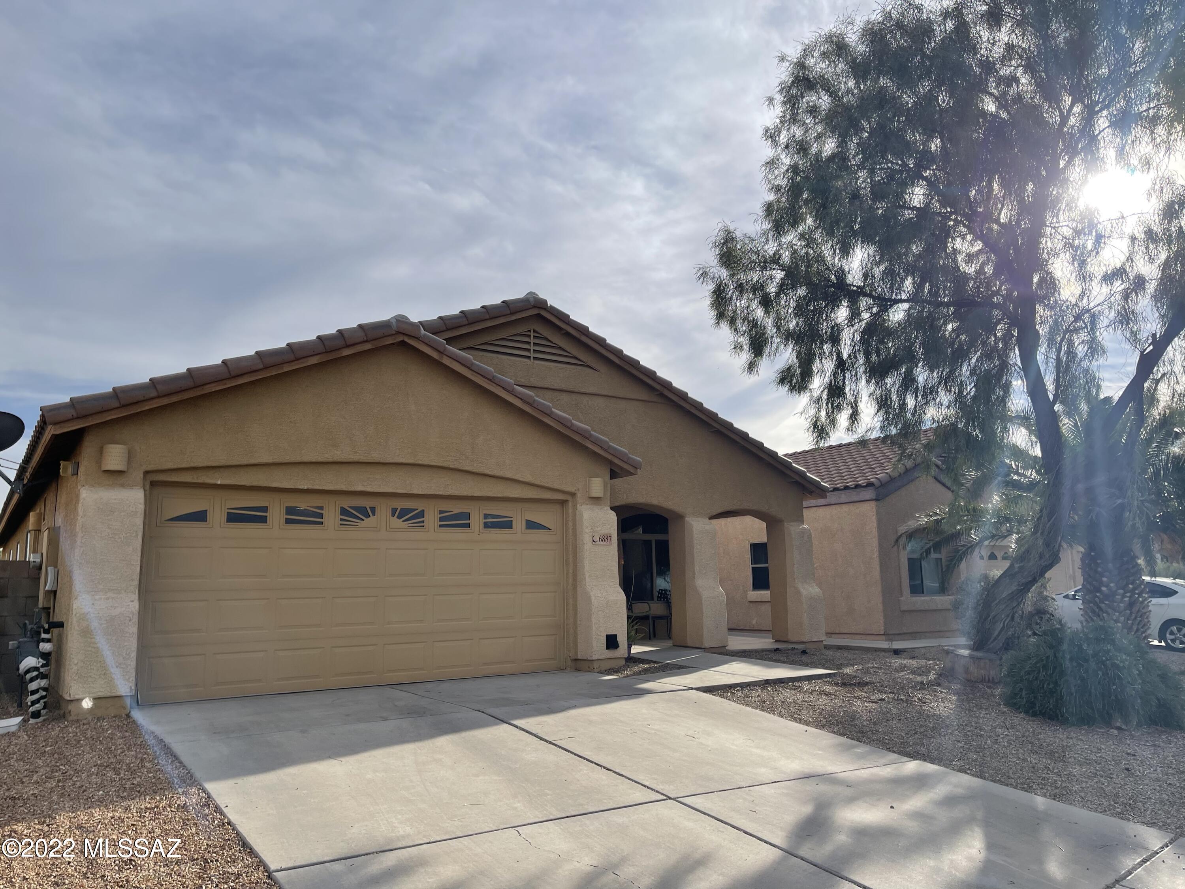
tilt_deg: +9.7
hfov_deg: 67.3
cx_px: 592
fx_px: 890
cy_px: 444
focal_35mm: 26
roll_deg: +0.8
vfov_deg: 53.1
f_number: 1.6
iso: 32
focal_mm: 5.1
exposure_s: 1/5618
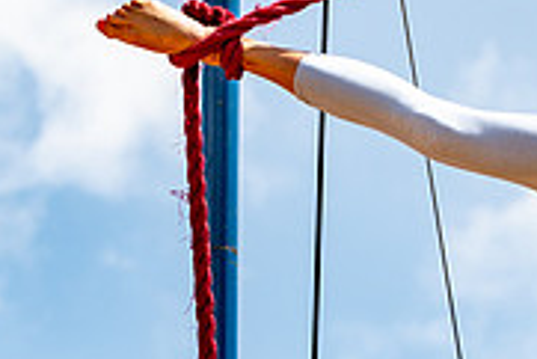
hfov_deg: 5.8
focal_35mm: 352
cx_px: 798
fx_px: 5255
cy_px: 205
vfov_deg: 3.9
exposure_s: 1/1600
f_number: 5
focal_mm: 110
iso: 100
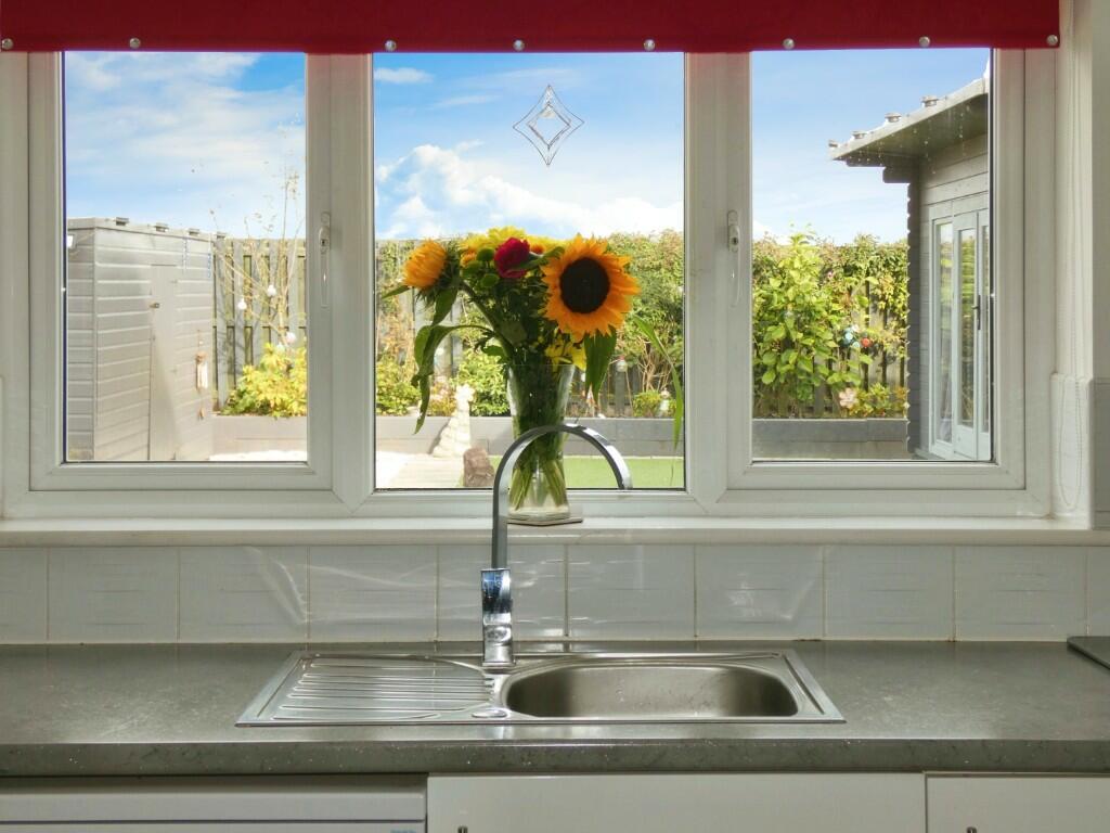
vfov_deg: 30.3
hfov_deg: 39.7
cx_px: 555
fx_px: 1539
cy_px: 416
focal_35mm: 48
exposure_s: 1/80
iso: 80
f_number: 3.8
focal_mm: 8.6
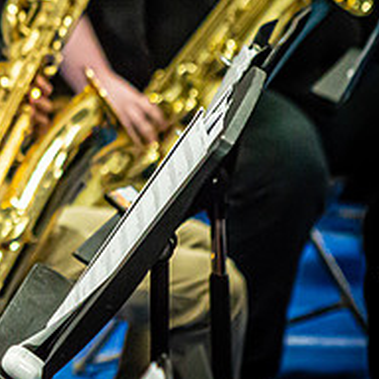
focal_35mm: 289
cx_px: -121
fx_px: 3580
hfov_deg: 6.0
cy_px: 126
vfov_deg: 6.1
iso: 5600
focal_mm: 70
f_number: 2.8
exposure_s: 1/250
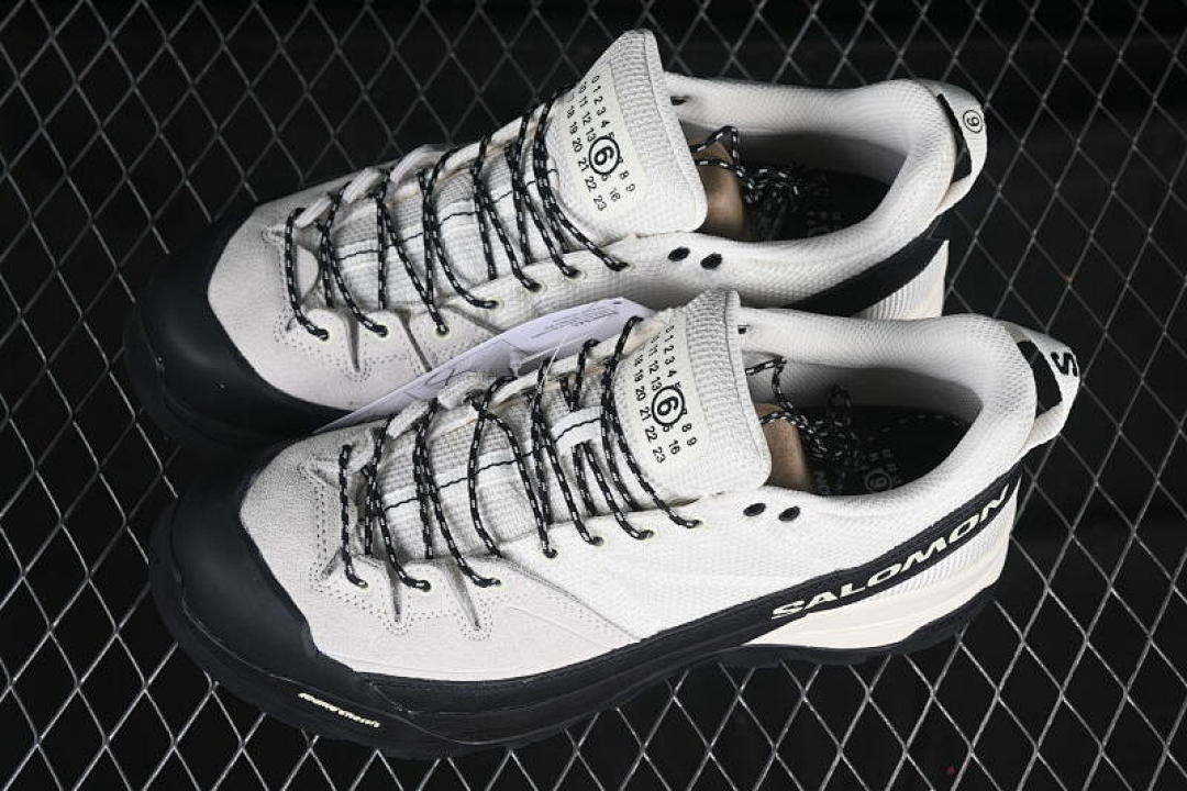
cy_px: 396
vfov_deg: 18.2
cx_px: 594
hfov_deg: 27.0
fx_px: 2473
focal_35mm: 75
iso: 160
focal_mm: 50
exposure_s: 1/80
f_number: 7.1
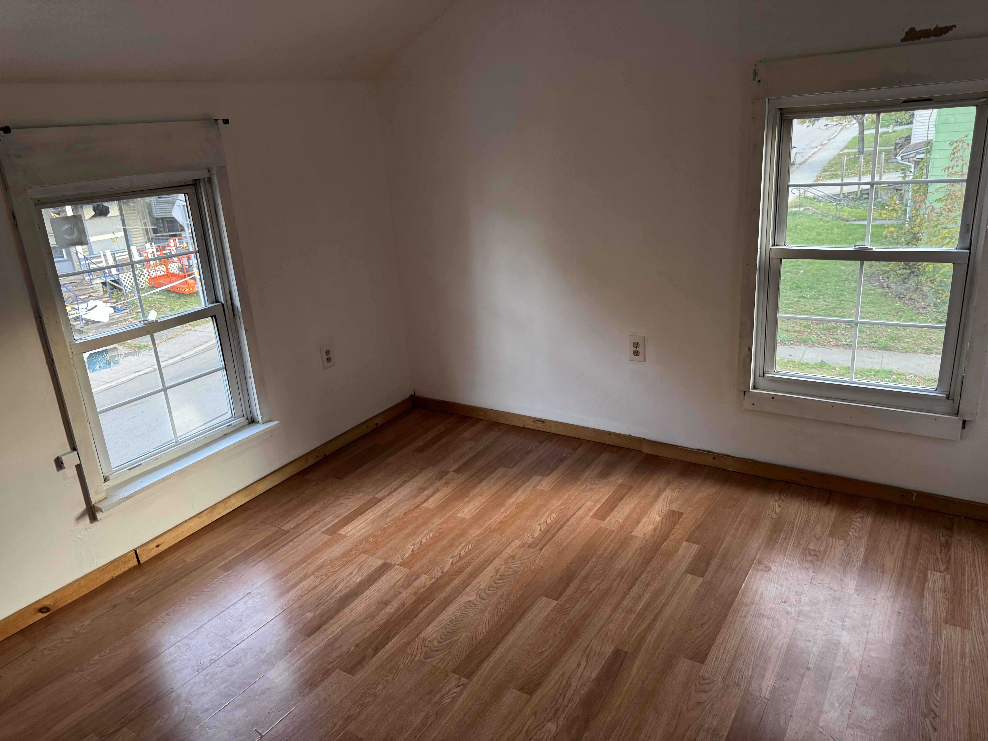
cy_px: 370
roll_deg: +6.5
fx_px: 685
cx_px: 494
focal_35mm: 24
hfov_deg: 71.6
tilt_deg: -17.3
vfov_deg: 56.8
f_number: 1.78
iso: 250
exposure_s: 1/60
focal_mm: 6.76
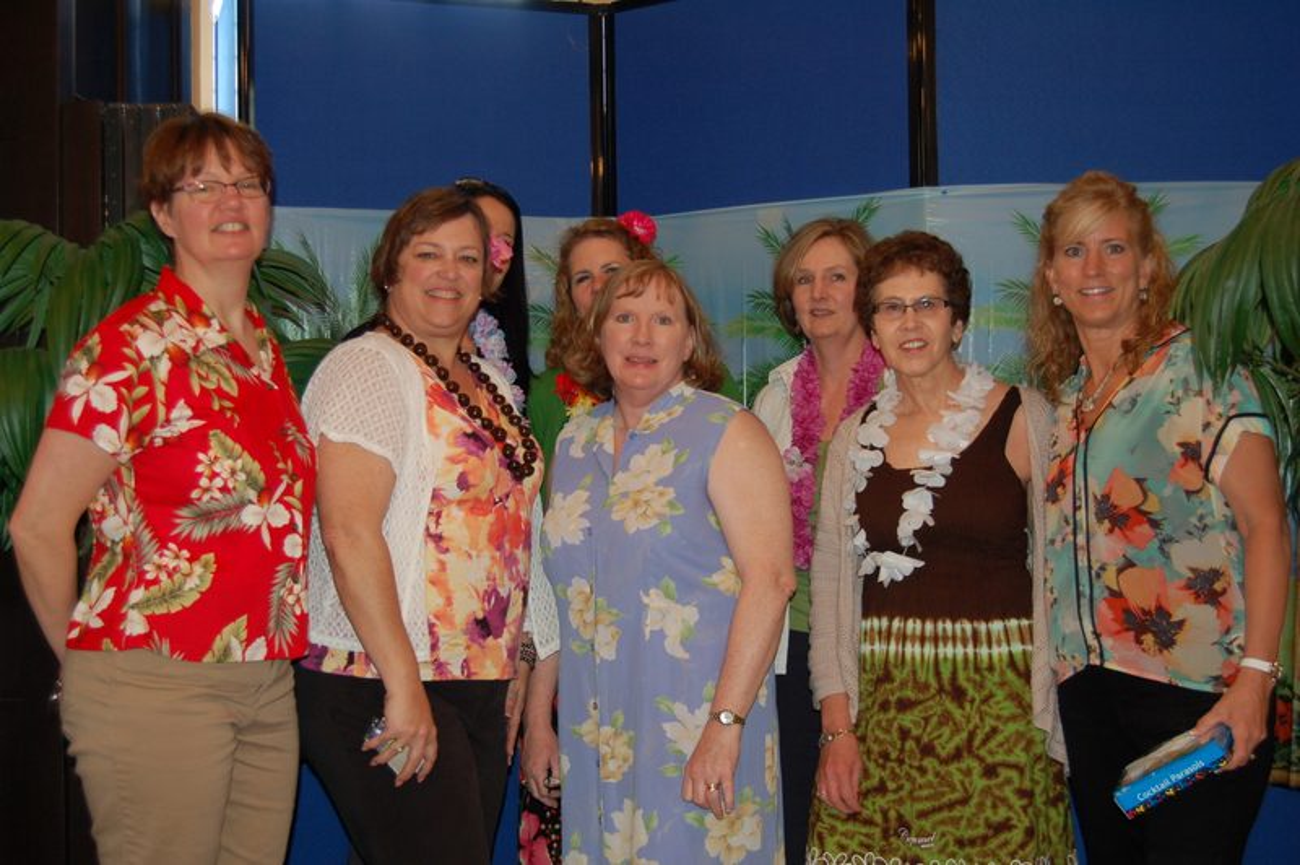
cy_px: 432
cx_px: 650
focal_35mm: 48
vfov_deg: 28.0
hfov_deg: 41.1
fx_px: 1732
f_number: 4.5
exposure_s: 1/60
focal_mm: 32
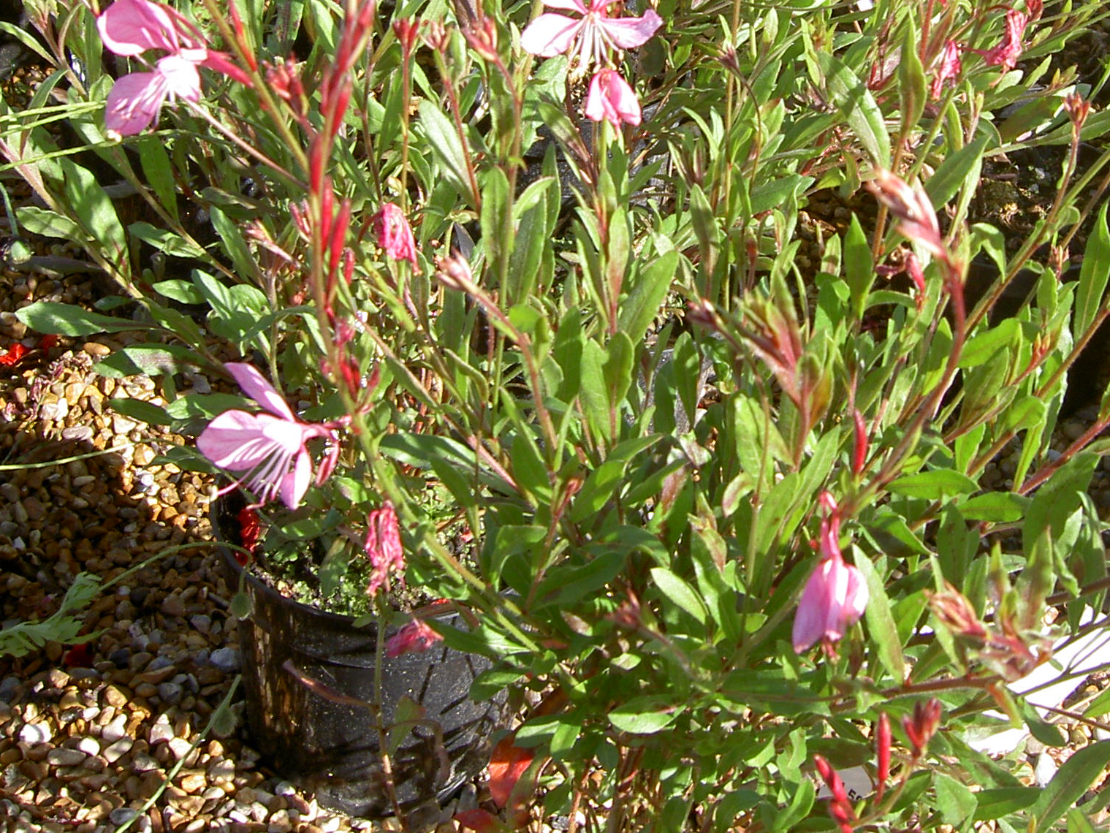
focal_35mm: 58
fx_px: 1860
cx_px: 786
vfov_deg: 24.9
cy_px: 175
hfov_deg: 32.8
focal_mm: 5.6
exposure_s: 1/125
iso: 50
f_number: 4.7
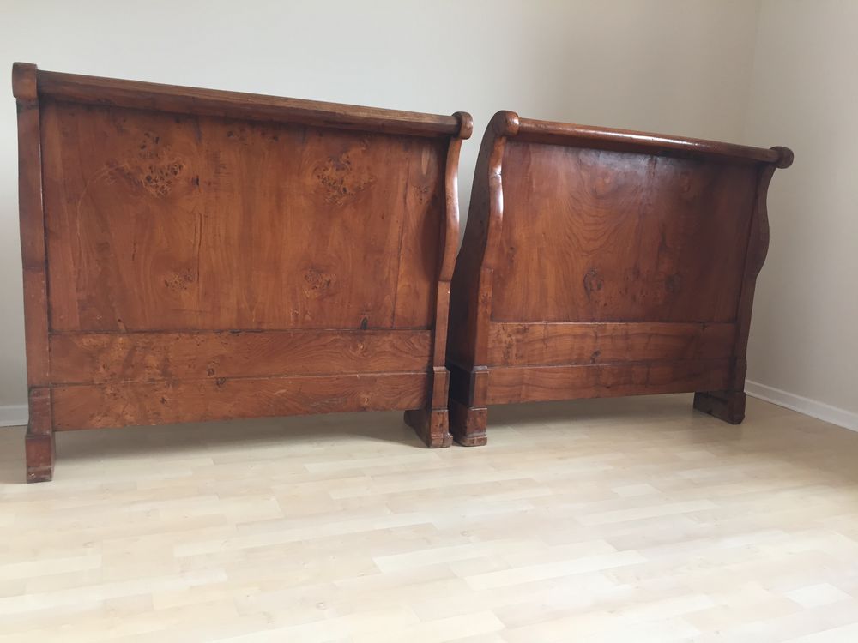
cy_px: 322
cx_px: 429
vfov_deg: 48.2
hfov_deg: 61.7
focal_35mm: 29
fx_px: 719
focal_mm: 4.15
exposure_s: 1/33
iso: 80
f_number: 2.2
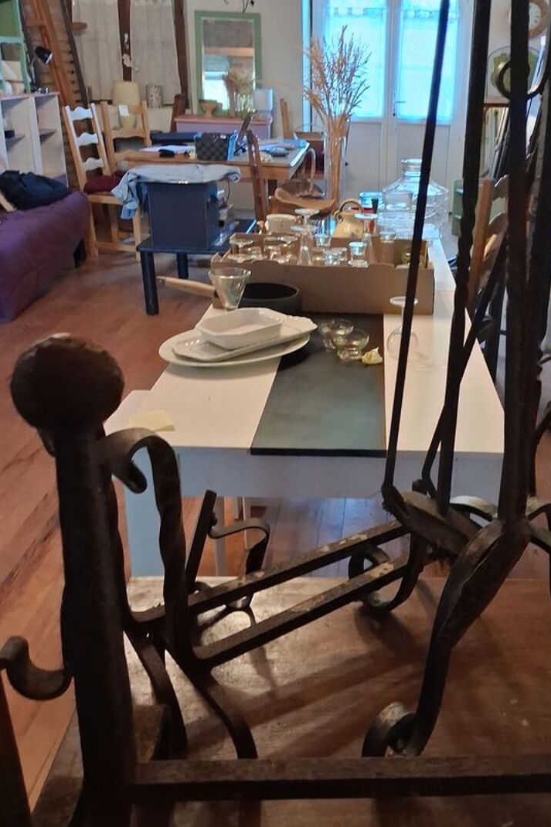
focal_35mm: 35
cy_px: 361
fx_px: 804
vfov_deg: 54.3
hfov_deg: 37.3
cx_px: 386
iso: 500
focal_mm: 4
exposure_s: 1/50
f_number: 1.8
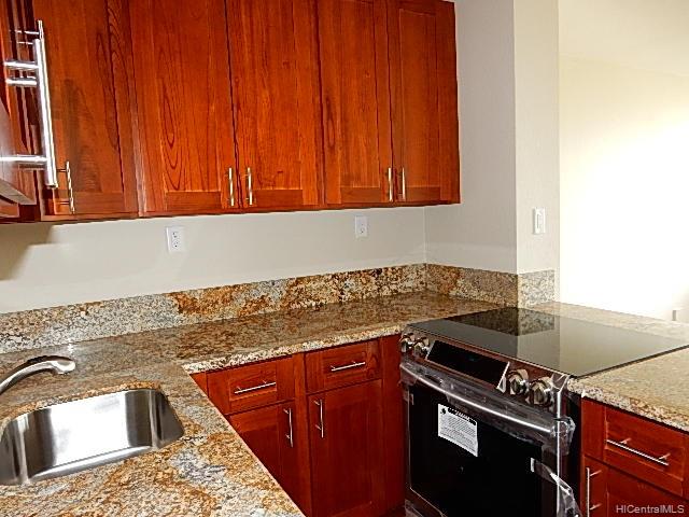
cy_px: 258
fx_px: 498
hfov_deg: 69.4
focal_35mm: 25
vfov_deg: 54.9
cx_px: 344
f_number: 3.7
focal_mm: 4.5
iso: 200
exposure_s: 1/30
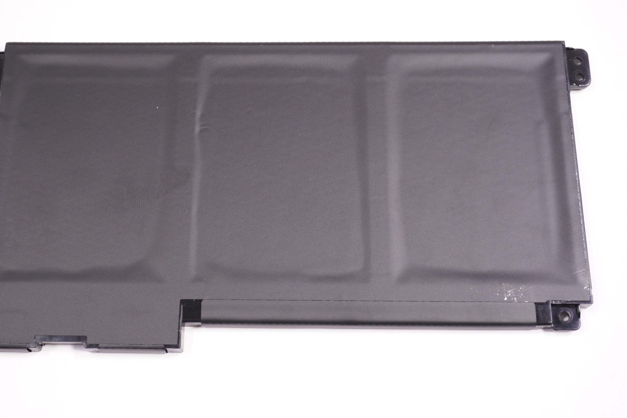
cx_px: 274
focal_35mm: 51
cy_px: 185
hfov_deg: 39.1
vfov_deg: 26.7
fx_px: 881
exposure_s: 1/160
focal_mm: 29
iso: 500
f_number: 5.6
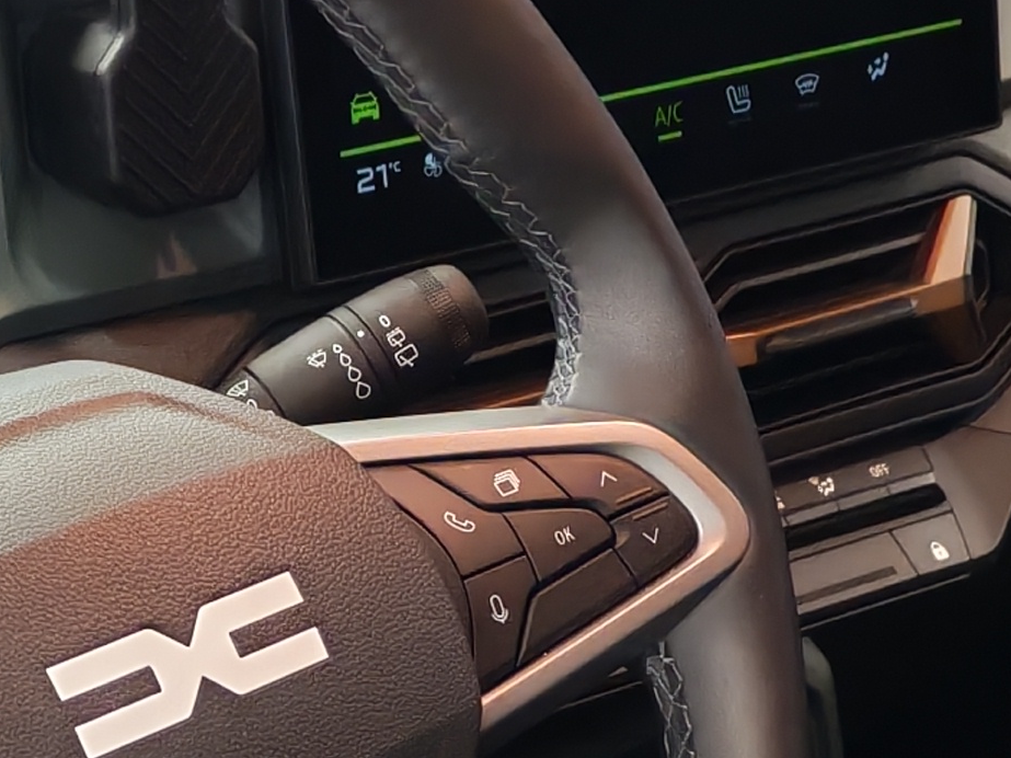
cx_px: 375
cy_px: 1003
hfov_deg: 13.9
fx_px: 4147
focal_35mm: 142
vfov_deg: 10.2
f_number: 1.9
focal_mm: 6.12
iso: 1250
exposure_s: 1/50
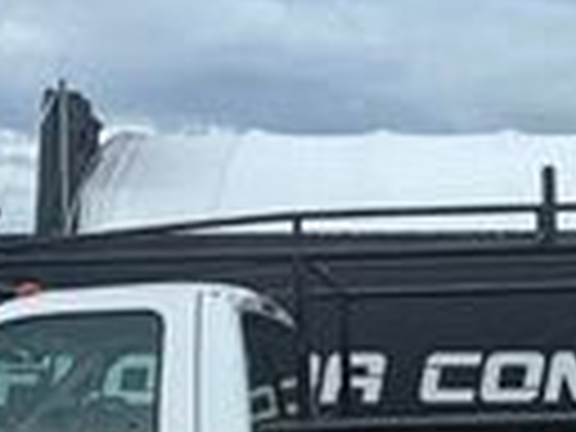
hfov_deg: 27.4
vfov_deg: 19.9
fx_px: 1165
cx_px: 436
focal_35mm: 70
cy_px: 495
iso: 32
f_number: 2.2
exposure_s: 1/770
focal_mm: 2.22
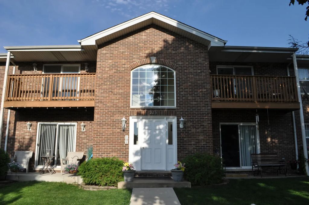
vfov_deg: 47.8
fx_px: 231
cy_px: 102
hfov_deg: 67.4
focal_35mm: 27
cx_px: 154
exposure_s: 1/200
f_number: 14
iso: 200
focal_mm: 18
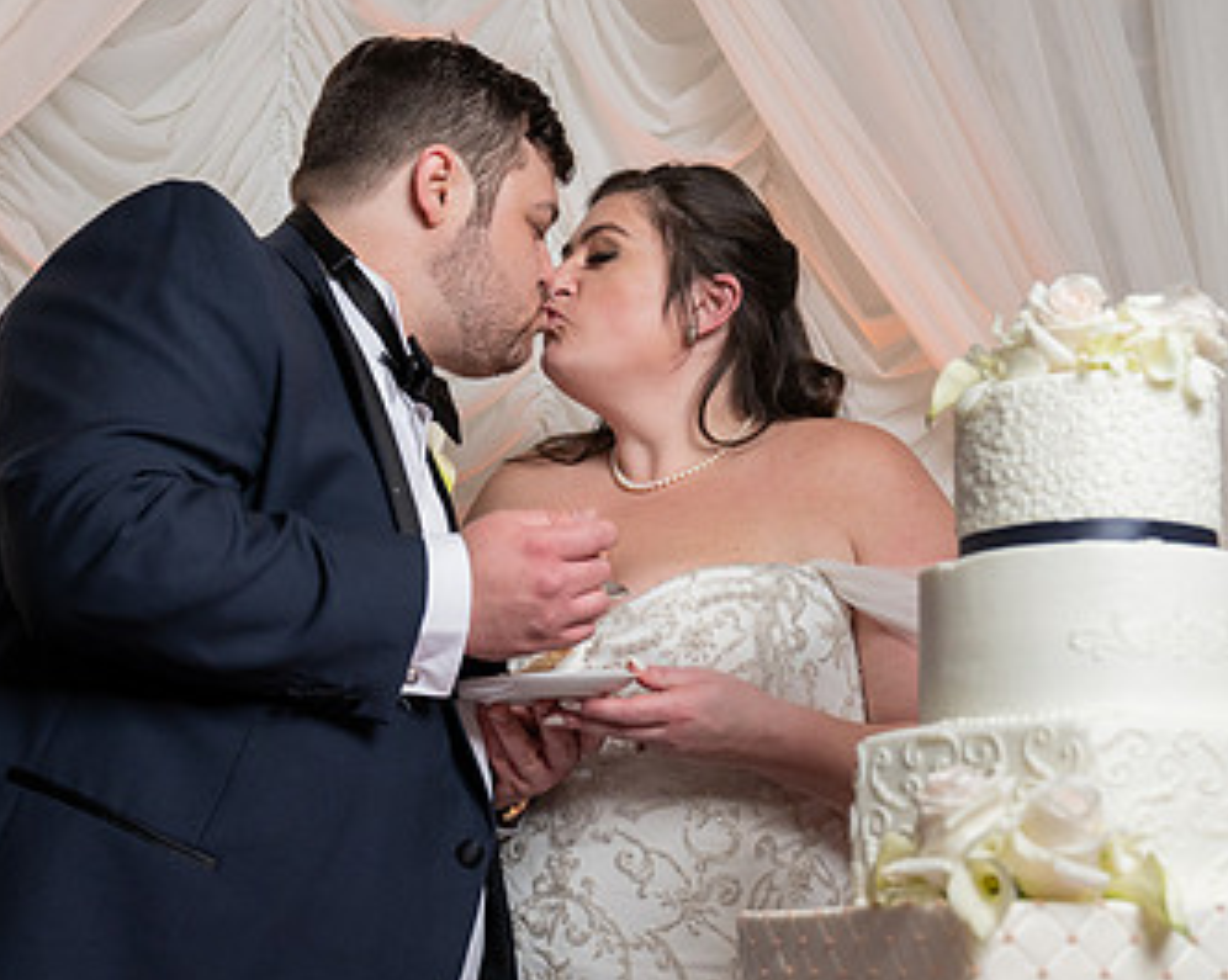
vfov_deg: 23.6
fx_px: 2324
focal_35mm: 64
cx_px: 618
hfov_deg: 29.6
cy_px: 704
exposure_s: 1/200
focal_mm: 39
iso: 1250
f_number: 4
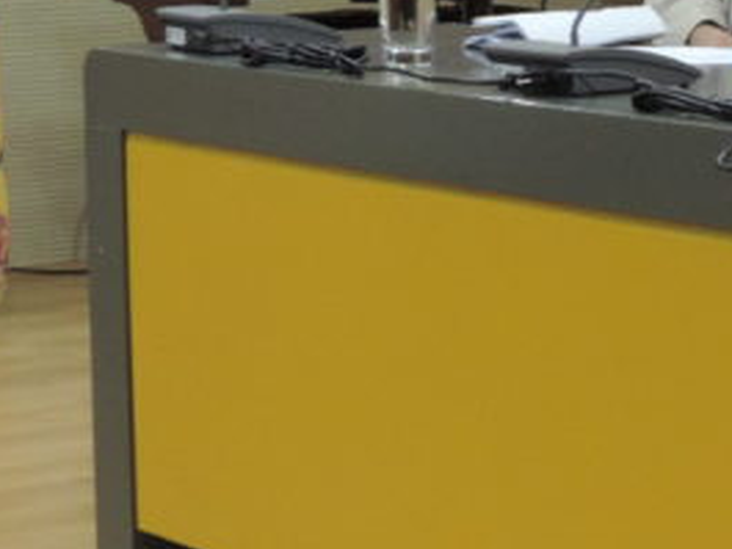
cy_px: -86
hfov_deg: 11.8
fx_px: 3512
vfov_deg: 8.9
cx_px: 762
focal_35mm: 166
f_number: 3.4
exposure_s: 1/25
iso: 400
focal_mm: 7.6
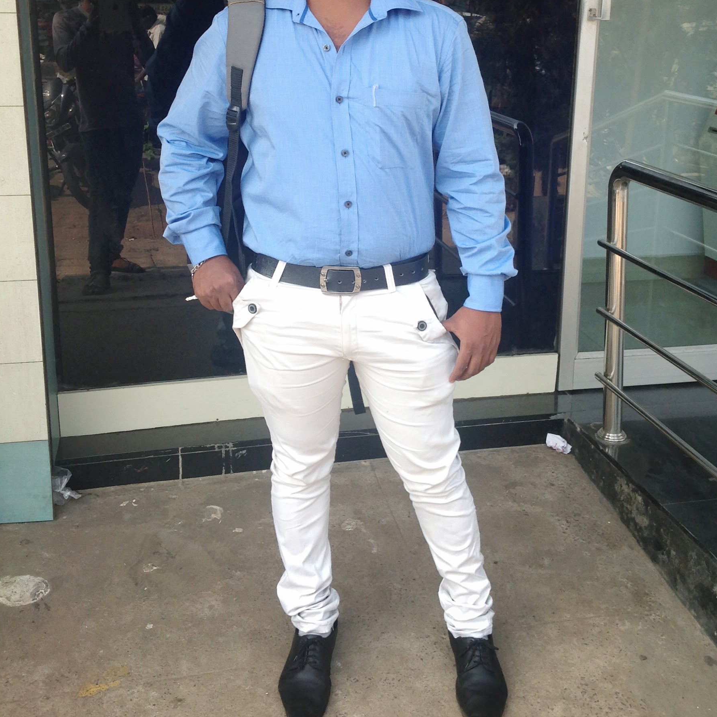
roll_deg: +0.1
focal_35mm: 45
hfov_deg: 37.5
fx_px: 1055
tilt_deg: -16.1
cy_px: 247
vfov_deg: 37.2
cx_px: 380
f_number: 2.4
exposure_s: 1/275
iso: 50
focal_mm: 4.28
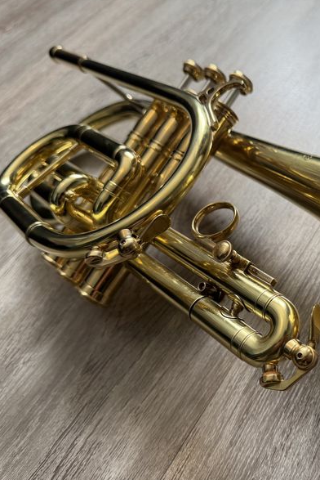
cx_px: 286
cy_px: 240
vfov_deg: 55.8
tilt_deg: -51.6
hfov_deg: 36.6
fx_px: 453
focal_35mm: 34
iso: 125
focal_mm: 6.76
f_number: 1.78
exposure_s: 1/121
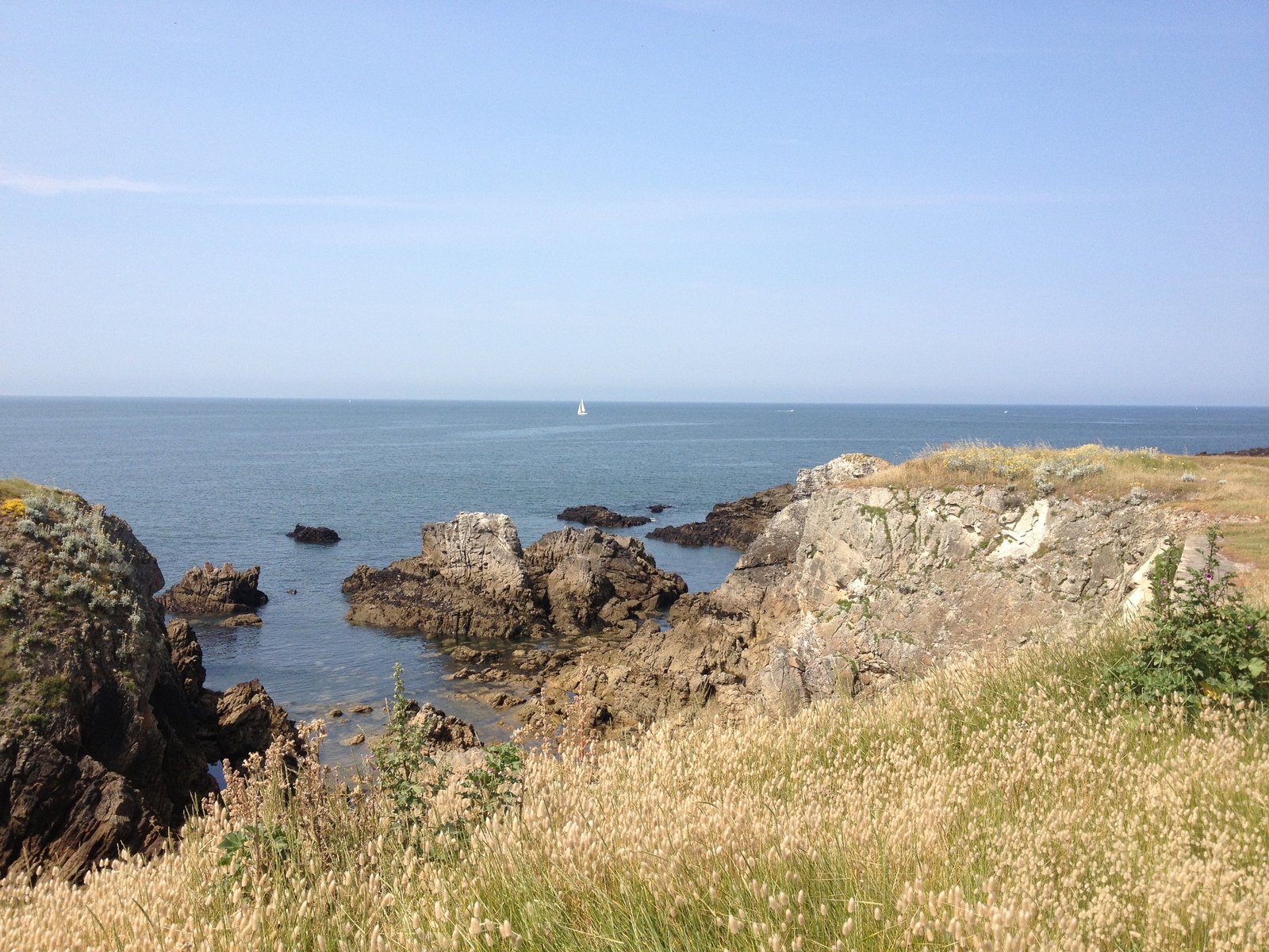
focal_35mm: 35
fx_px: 1283
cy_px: 476
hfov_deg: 52.6
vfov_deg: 40.7
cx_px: 634
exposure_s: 1/1623
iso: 50
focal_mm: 4.28
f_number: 2.4
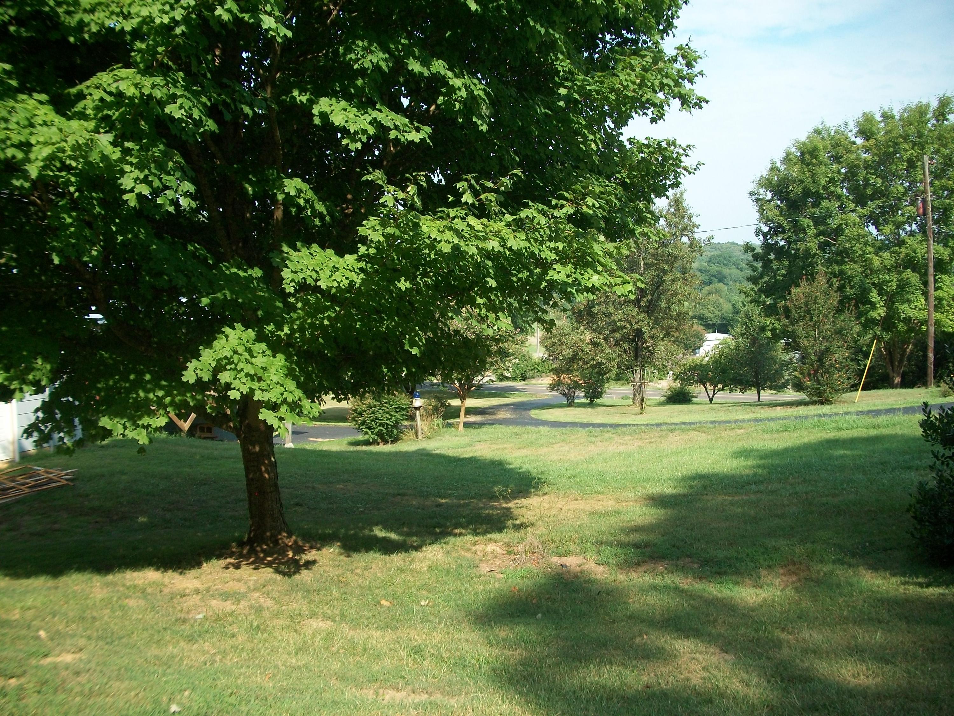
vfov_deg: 44.2
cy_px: 358
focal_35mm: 32
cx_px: 477
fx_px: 882
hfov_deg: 56.8
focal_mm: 5.7
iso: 80
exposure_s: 1/640
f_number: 2.9
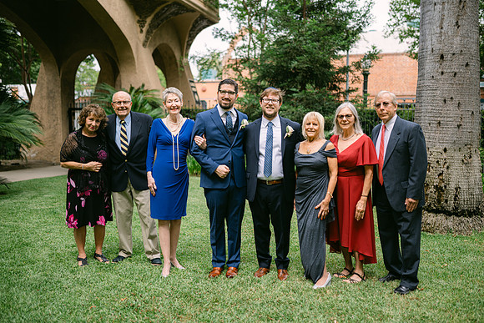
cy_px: 162
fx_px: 471
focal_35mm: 35
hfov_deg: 54.4
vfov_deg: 37.9
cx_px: 242
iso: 90
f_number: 1.4
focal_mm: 35
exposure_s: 1/2000
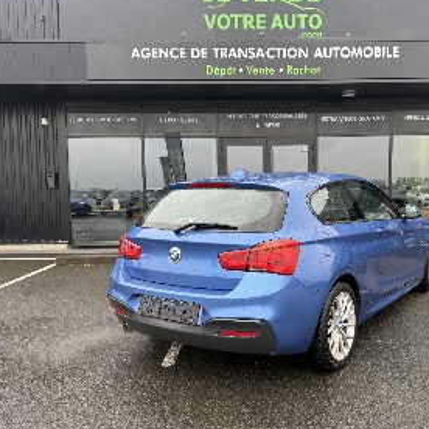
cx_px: 267
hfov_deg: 50.6
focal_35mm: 32
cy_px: 221
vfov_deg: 51.1
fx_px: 449
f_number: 1.78
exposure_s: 1/494
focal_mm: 6.76
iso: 80
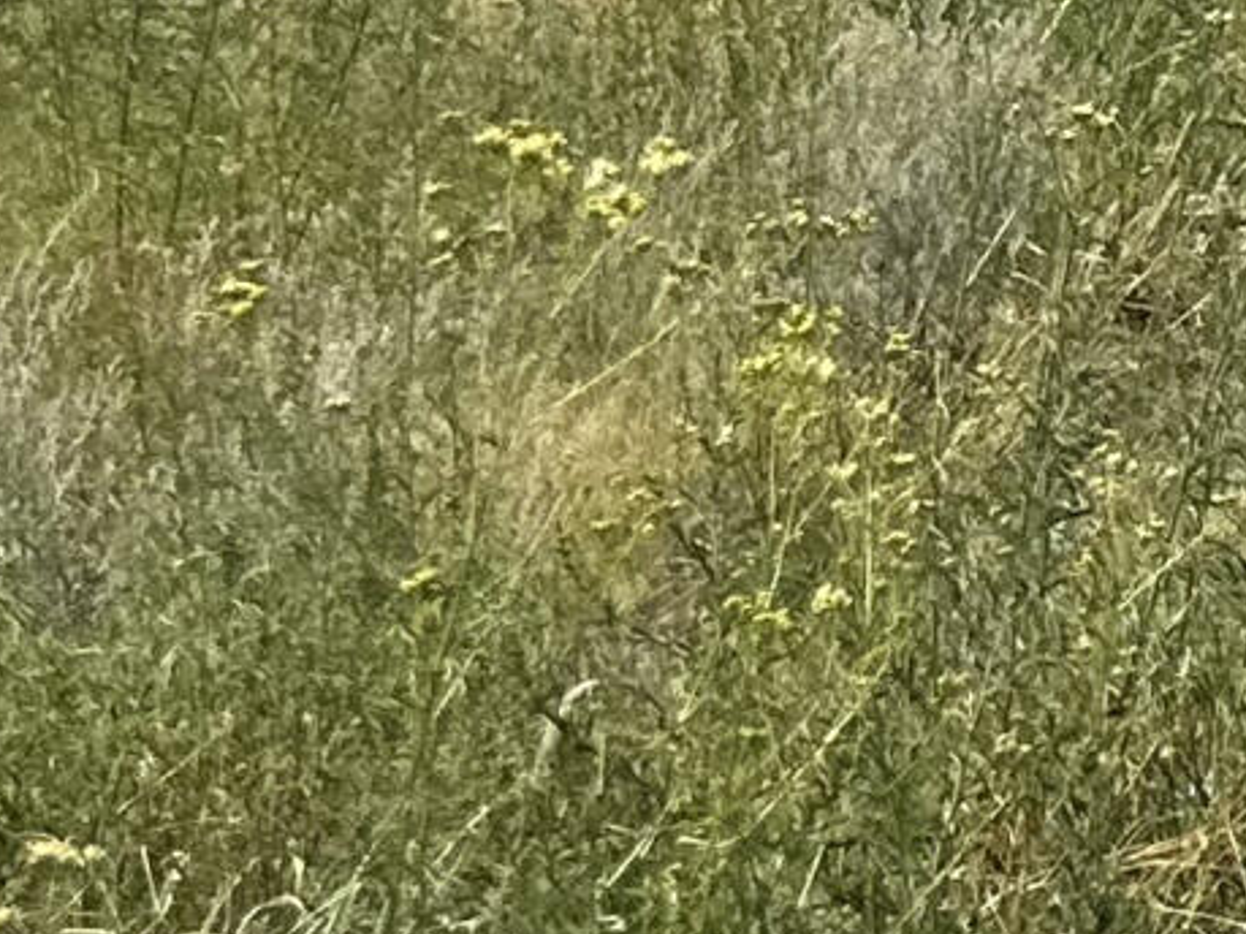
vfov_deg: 9.1
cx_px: 3966
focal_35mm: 157
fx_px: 5650
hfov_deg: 9.4
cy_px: -667
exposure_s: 1/5848
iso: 80
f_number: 1.78
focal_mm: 6.86
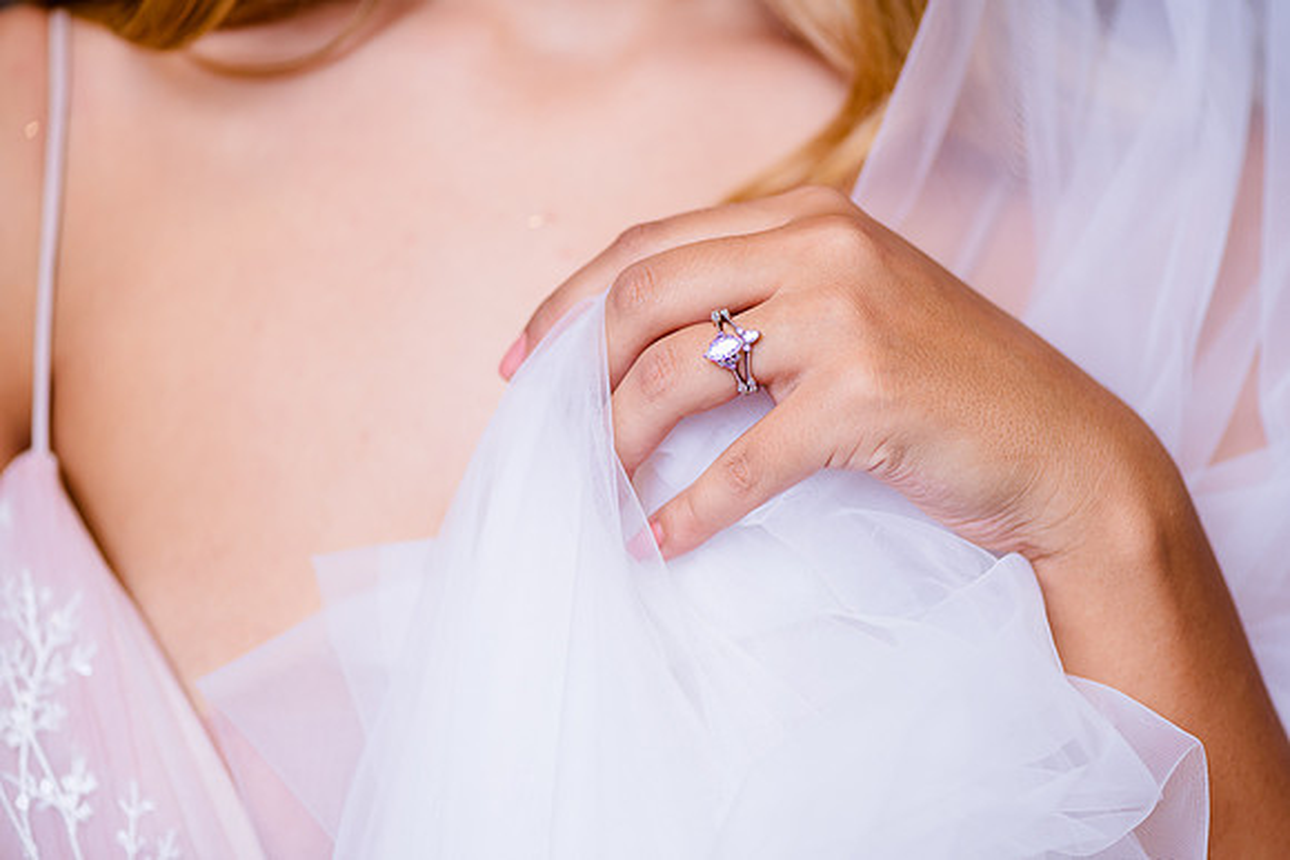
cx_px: 710
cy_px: 442
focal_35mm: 116
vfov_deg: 11.9
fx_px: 4141
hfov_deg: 17.7
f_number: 3
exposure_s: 1/200
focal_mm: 105
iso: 200
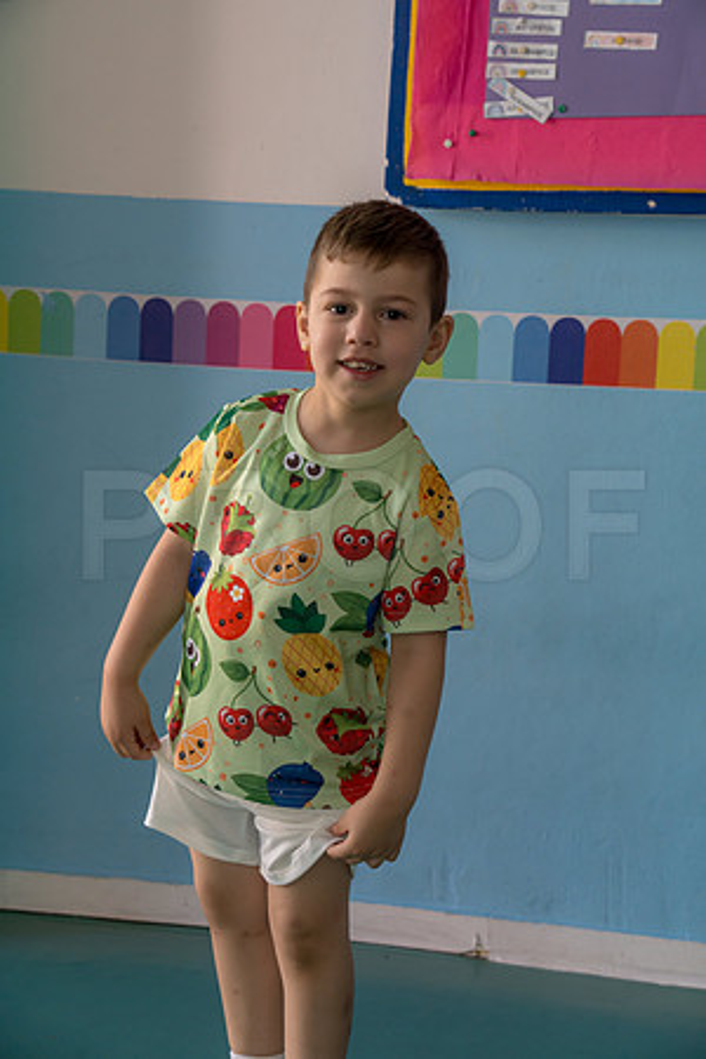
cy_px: 530
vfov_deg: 24.8
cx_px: 353
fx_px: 2412
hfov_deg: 16.7
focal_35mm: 82
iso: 500
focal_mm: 82
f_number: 8
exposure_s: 1/160
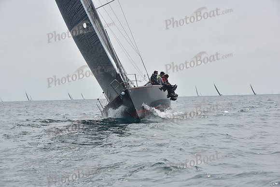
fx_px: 1050
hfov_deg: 15.2
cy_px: 94
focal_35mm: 135
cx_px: 140
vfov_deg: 10.2
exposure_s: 1/800
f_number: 11
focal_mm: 135
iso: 250
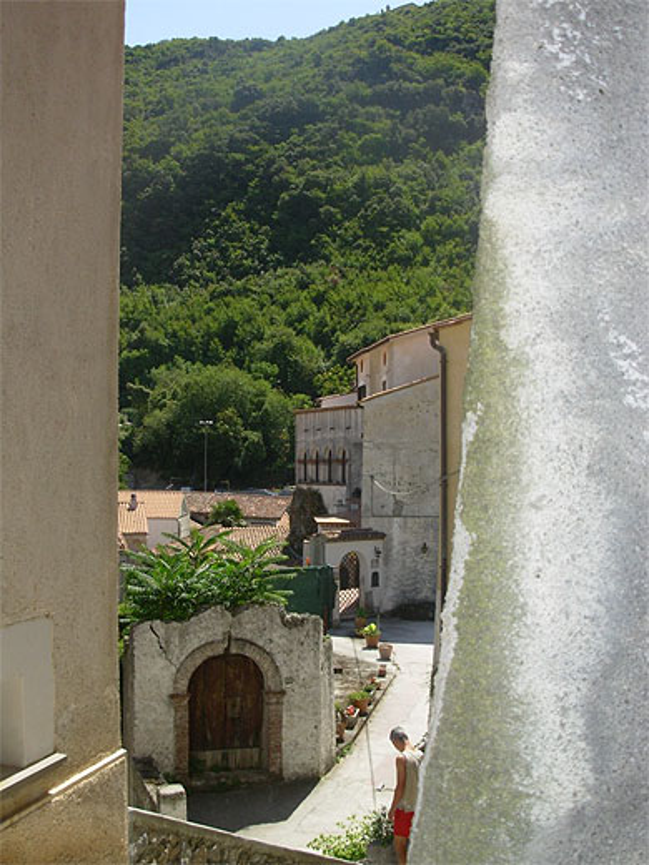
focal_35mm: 38
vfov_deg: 49.0
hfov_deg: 37.7
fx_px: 950
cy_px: 432
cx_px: 324
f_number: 2.9
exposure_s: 1/861
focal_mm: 6.3
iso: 50
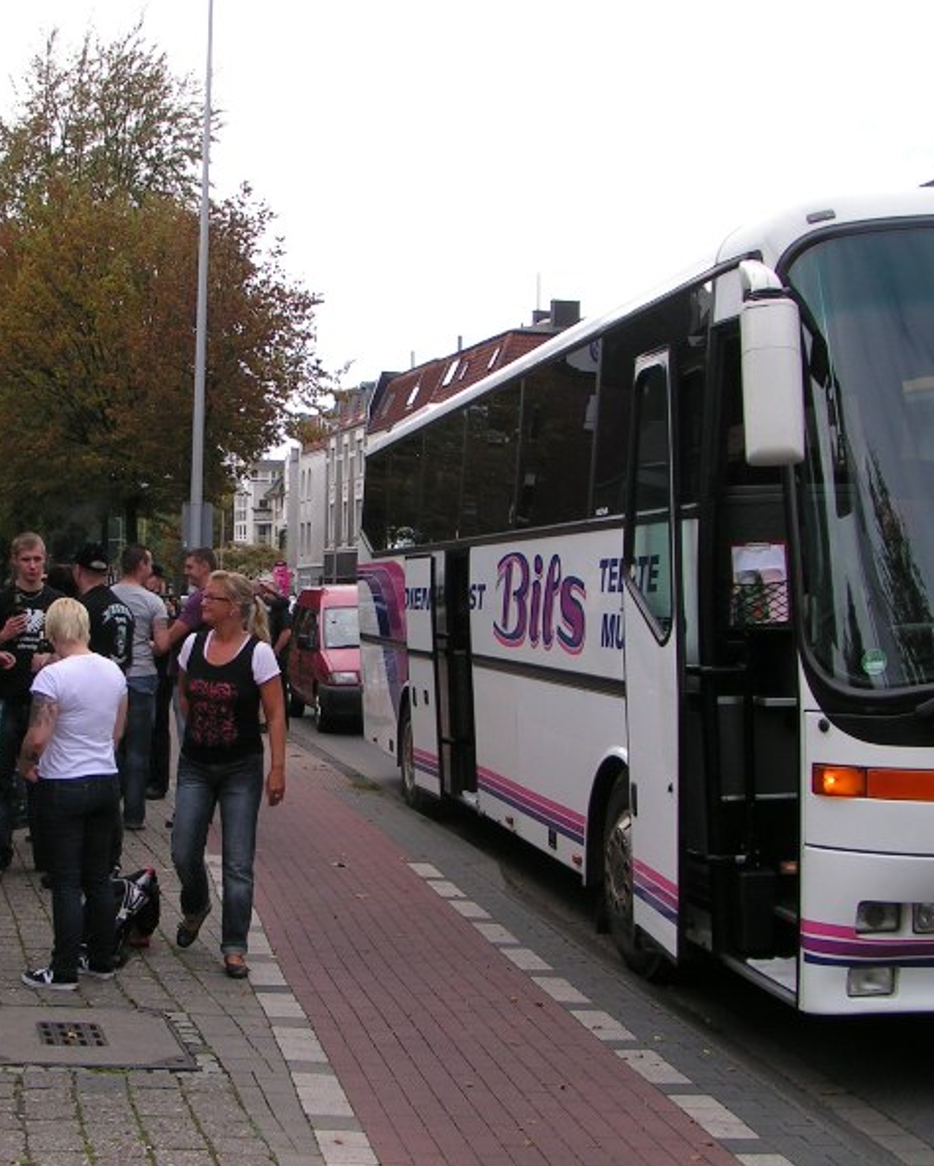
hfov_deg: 29.8
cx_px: 240
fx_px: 1726
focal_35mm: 50
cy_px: 578
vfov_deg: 37.3
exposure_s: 1/200
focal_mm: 5.8
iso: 50
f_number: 5.6
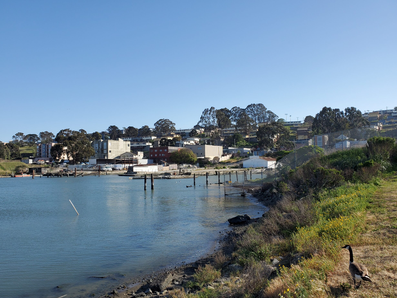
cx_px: 196
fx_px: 310
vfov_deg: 51.4
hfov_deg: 65.3
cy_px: 150
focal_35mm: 27
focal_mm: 4.3
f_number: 2.4
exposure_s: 1/1308
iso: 50
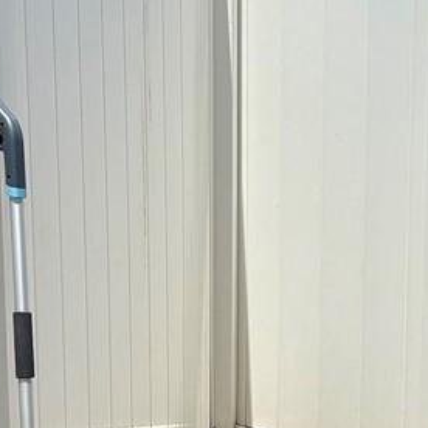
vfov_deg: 13.0
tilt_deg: -13.2
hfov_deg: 13.0
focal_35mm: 133
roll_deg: -0.6
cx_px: 422
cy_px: 357
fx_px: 1860
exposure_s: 1/4950
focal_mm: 5.96
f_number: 1.6
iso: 50
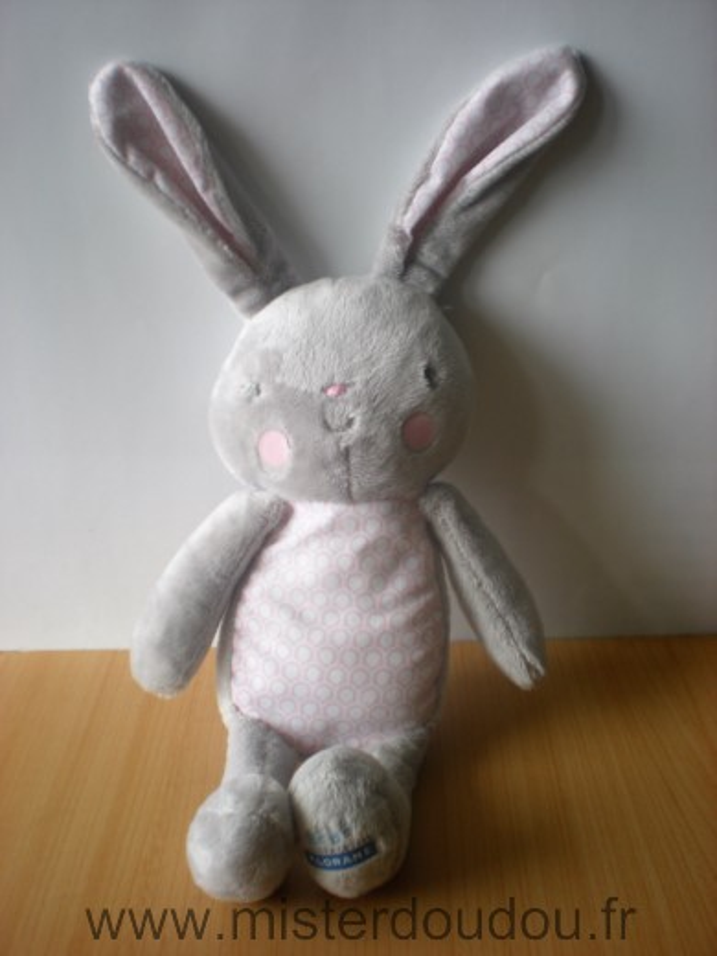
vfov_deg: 49.0
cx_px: 358
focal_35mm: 38
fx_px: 1049
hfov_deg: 37.7
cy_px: 478
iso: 64
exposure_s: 1/81.4
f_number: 3.1
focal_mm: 6.3
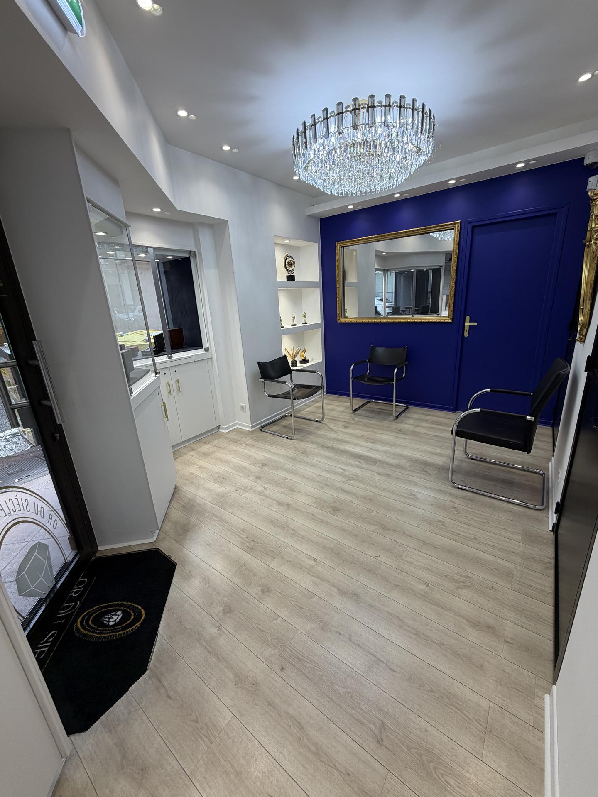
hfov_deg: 85.7
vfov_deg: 102.1
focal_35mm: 14
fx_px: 322
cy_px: 398
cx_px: 299
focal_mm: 2.22
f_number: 2.2
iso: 100
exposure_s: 1/100
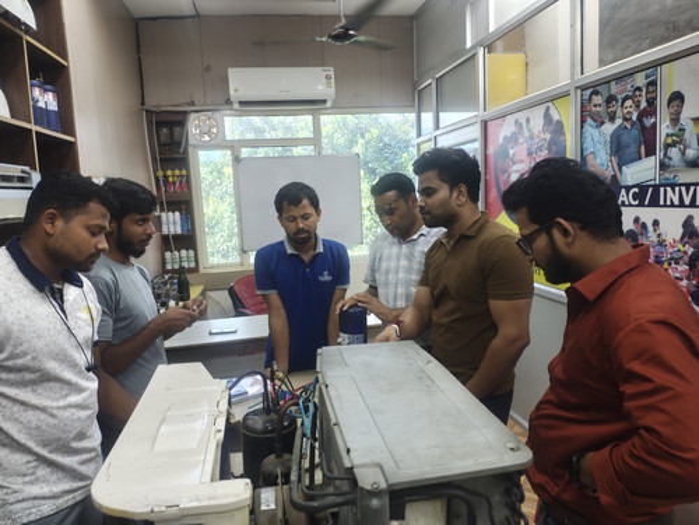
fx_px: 505
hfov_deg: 69.4
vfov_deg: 54.9
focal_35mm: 25
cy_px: 262
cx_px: 350
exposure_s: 1/120
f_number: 1.4
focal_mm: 5.89
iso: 497
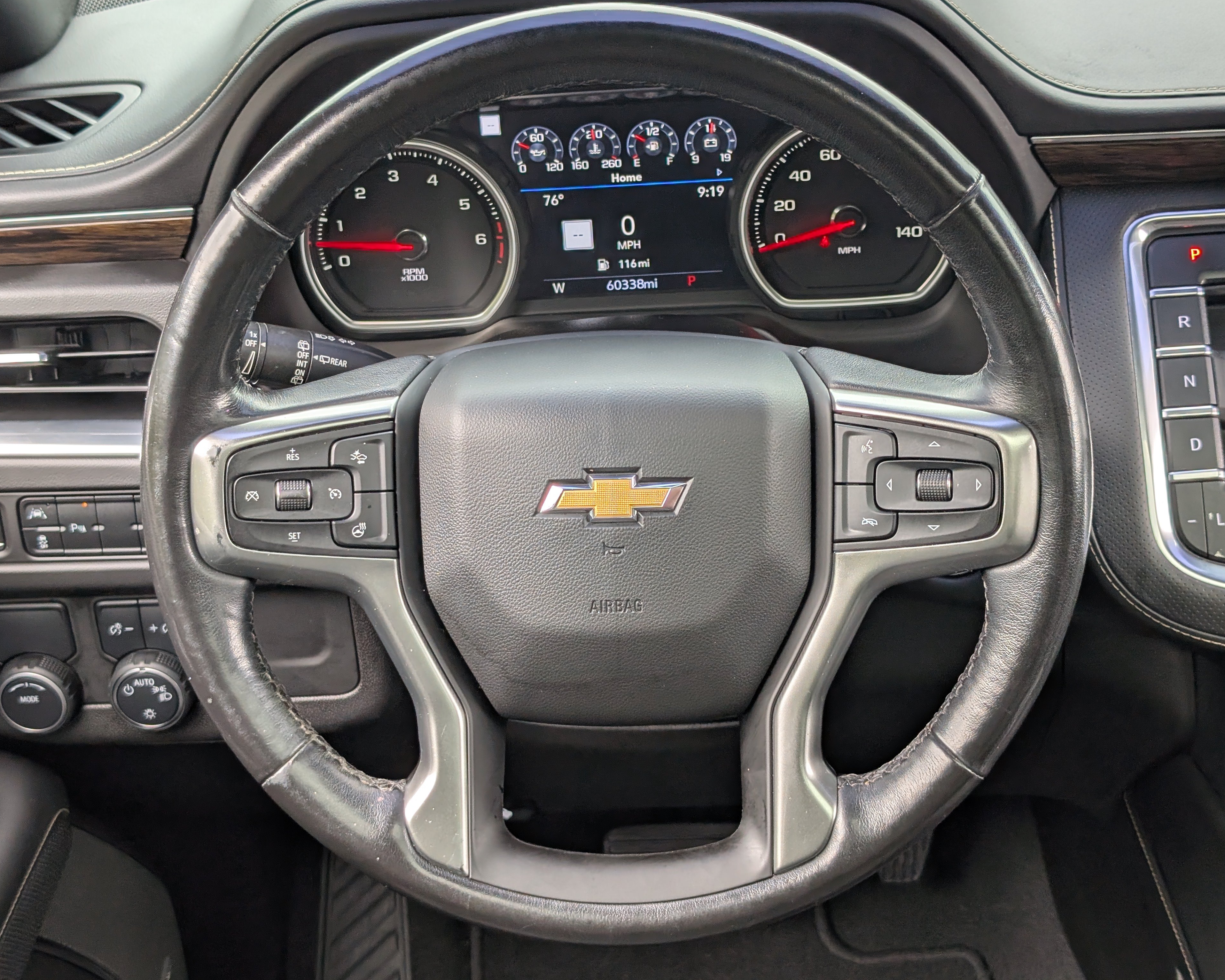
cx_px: 584
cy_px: 489
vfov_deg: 29.7
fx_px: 1849
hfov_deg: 36.7
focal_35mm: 51
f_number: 1.68
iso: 21
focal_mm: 6.9
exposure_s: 1/51.9
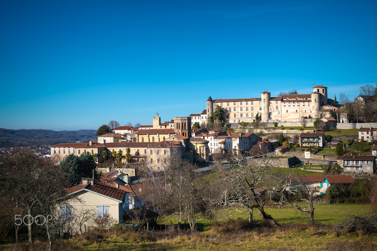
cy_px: 126
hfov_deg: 37.8
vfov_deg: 25.8
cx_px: 188
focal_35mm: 52
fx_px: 550
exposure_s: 1/400
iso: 100
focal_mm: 35
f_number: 9
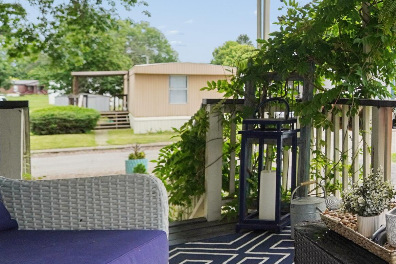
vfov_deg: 31.6
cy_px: 105
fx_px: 465
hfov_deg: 36.9
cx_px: 460
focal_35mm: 42
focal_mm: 11
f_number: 3.5
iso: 400
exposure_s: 1/1250
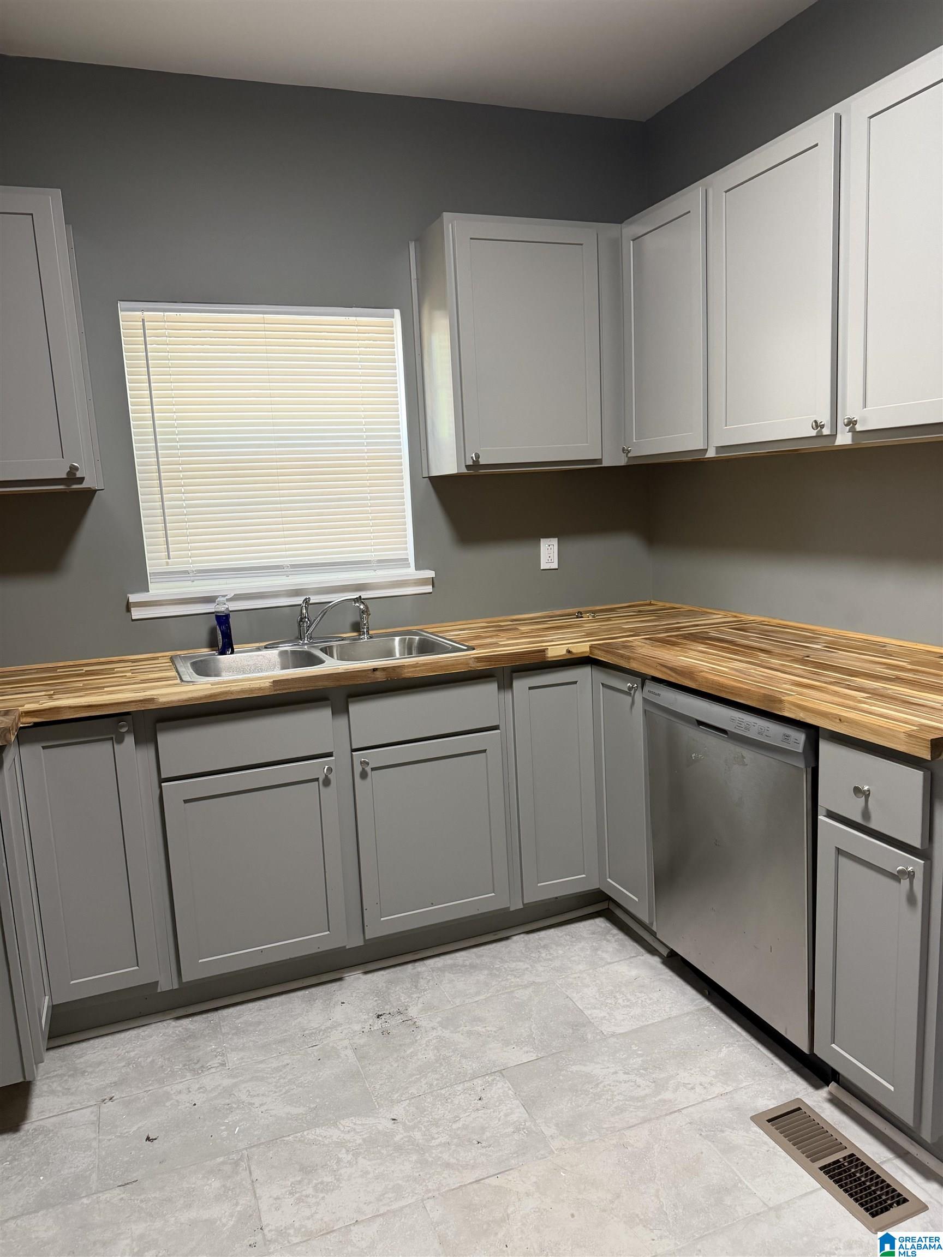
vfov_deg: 71.6
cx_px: 472
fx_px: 872
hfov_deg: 56.8
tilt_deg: -8.8
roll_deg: +2.2
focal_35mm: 24
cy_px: 628
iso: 250
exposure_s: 1/60
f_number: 1.78
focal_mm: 6.76
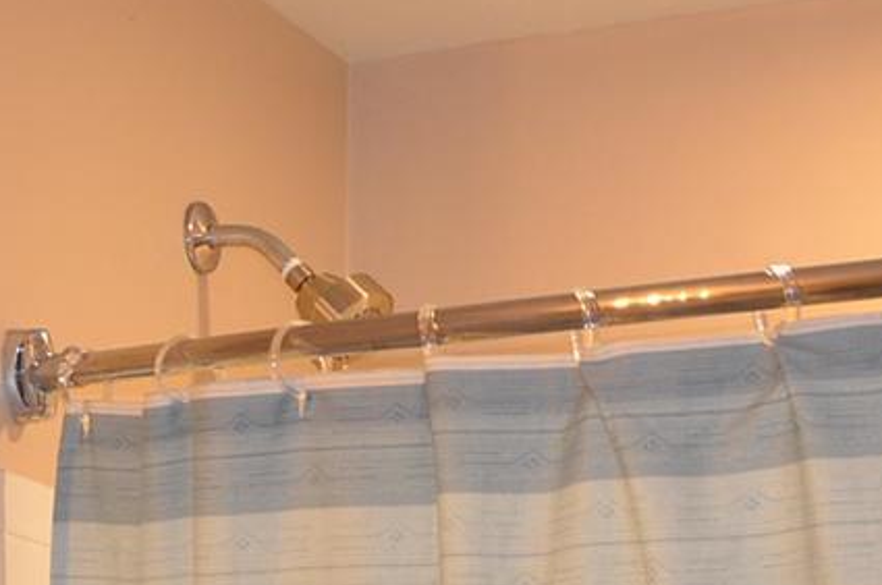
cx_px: -83
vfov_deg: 9.7
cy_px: 1195
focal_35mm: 130
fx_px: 3180
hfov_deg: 15.4
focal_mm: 18
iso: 640
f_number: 3.5
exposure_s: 1/60
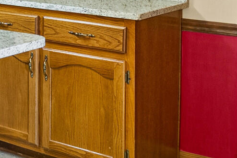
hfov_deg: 18.0
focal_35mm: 94
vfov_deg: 13.7
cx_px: -168
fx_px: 619
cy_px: -79
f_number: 9
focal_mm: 16
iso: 800
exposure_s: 1/1.67
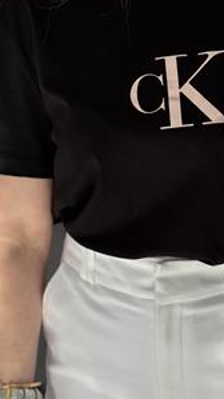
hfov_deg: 13.2
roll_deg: +1.1
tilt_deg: -14.5
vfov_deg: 23.4
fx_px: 962
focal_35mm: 91
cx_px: 171
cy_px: 199
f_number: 1.78
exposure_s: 1/233
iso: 80
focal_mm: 6.76
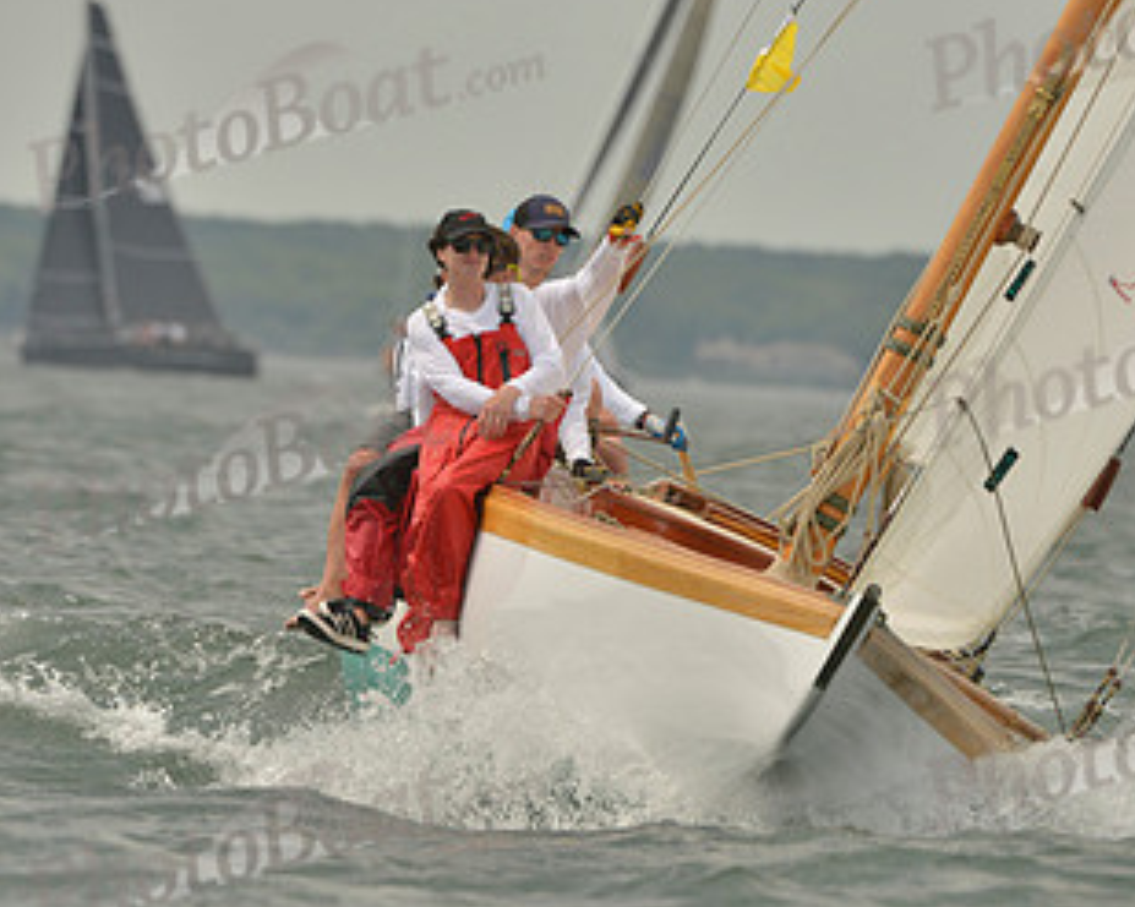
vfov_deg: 2.2
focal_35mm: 704
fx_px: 23641
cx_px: 738
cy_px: 597
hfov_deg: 2.8
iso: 280
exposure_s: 1/1250
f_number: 7.1
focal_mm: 400
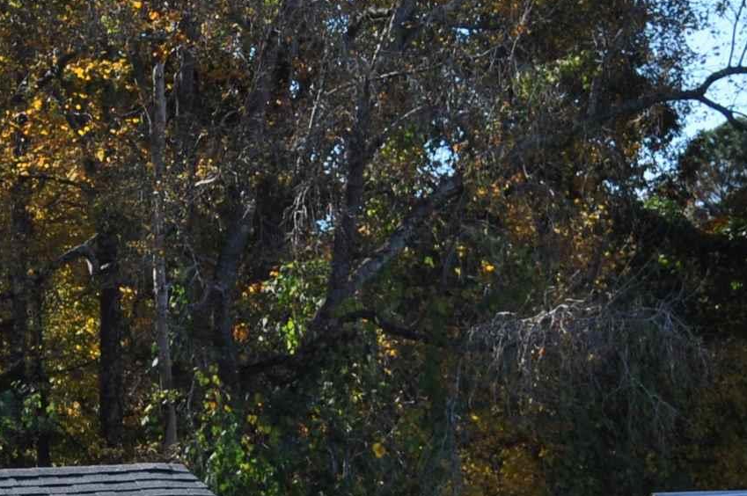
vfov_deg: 6.2
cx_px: -468
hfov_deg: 9.2
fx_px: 4498
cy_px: 806
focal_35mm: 217
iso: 200
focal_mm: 40
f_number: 8
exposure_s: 1/250
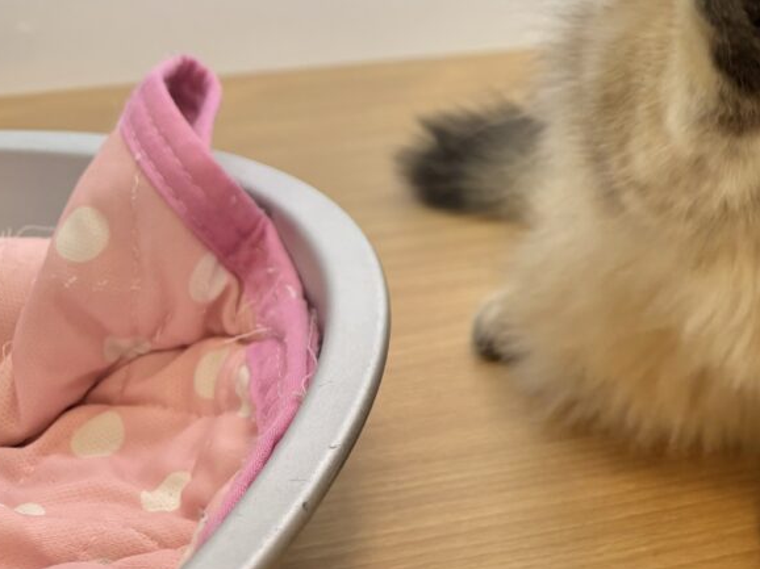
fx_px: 1185
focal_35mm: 54
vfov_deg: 25.7
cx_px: 772
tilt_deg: -11.8
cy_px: 0
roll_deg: +0.9
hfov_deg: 32.5
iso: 64
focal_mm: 5.96
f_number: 1.6
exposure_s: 1/100
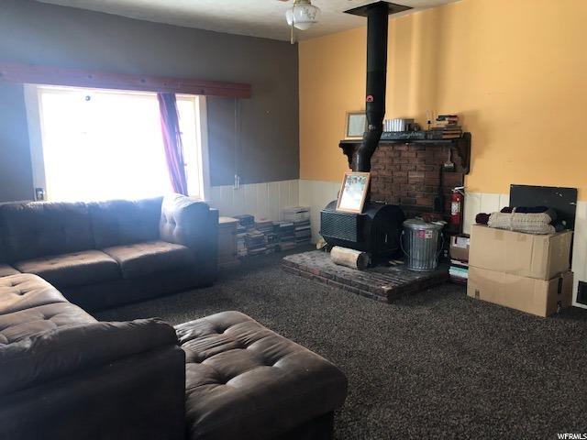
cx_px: 294
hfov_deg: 63.4
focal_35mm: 28
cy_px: 220
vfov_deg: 49.7
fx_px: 475
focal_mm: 4
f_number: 1.8
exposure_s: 1/30
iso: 32
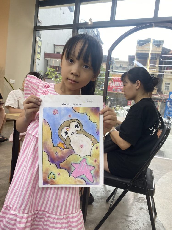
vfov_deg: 67.3
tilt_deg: -4.8
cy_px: 115
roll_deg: -5.2
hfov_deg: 53.1
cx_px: 86
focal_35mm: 26
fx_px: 172
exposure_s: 1/100
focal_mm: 4.25
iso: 80
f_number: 1.8
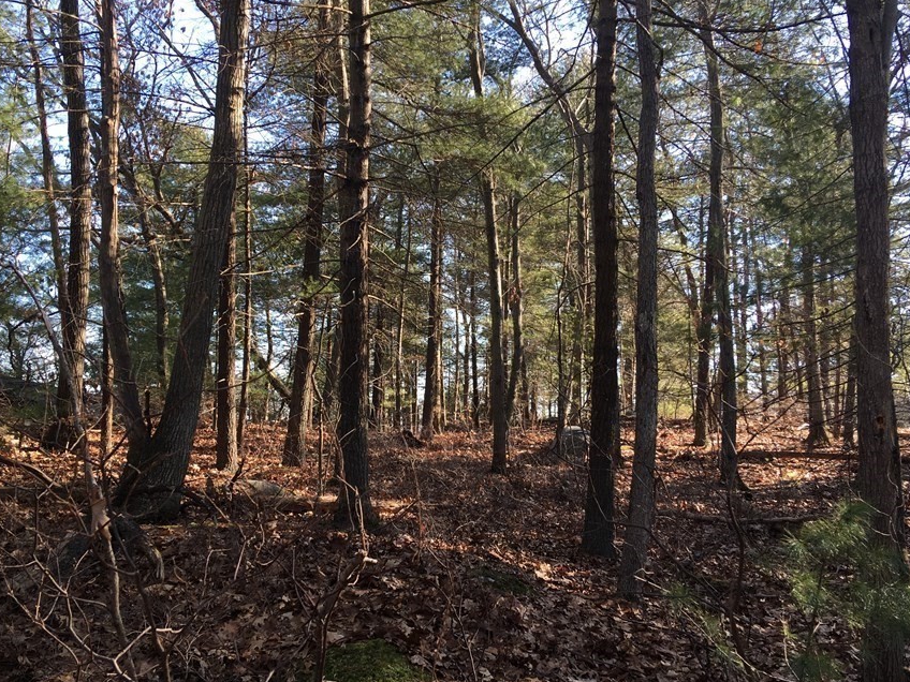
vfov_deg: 40.7
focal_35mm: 35
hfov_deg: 52.6
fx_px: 920
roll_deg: +0.1
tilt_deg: +8.2
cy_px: 324
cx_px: 420
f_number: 2.2
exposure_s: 1/179
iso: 25
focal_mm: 4.15
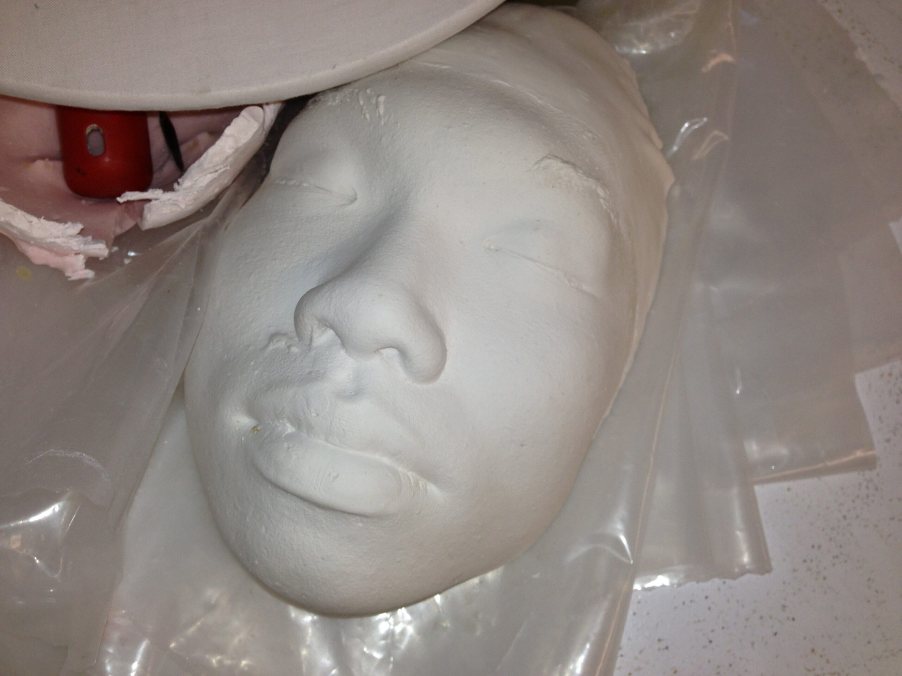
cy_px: 338
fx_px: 860
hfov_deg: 55.4
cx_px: 451
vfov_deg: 42.9
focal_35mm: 33
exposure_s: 1/128
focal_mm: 4.13
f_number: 2.4
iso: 50
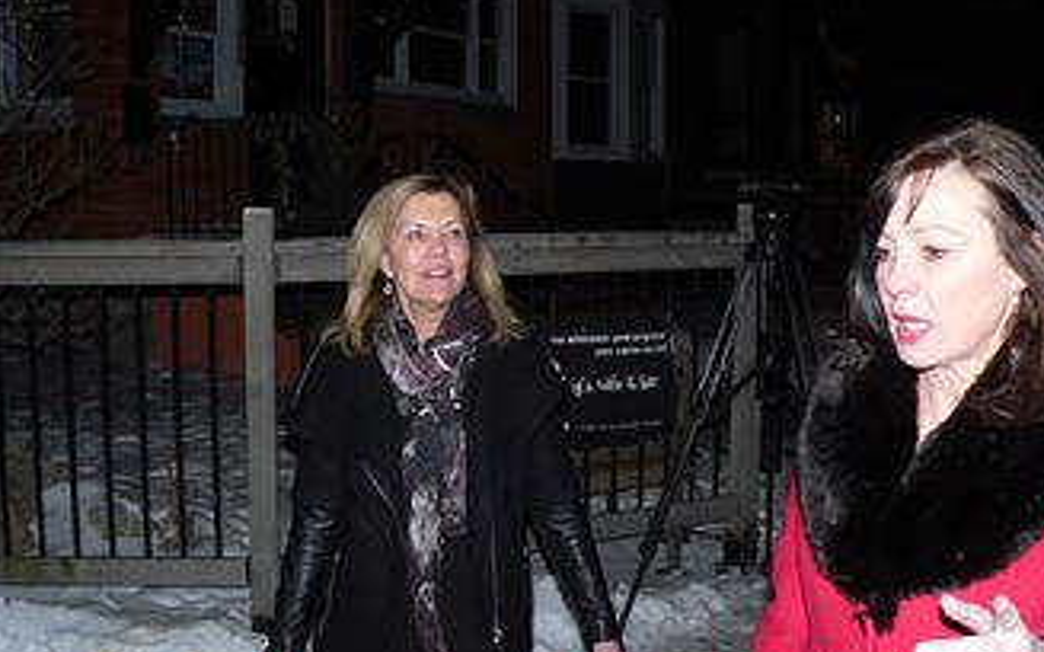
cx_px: 520
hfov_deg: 47.2
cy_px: 364
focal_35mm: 42
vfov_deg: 30.5
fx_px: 1194
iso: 100
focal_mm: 6
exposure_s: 1/50
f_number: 2.8
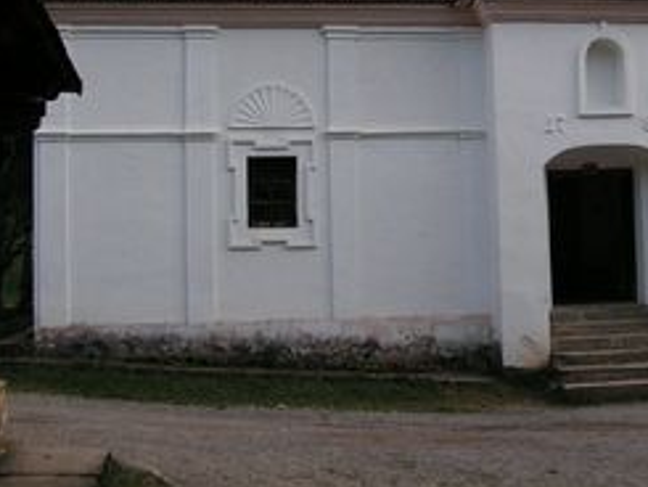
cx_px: 526
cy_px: 52
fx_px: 1236
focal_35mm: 66
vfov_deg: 21.8
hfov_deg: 28.7
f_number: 3.2
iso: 100
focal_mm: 6
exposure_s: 1/250
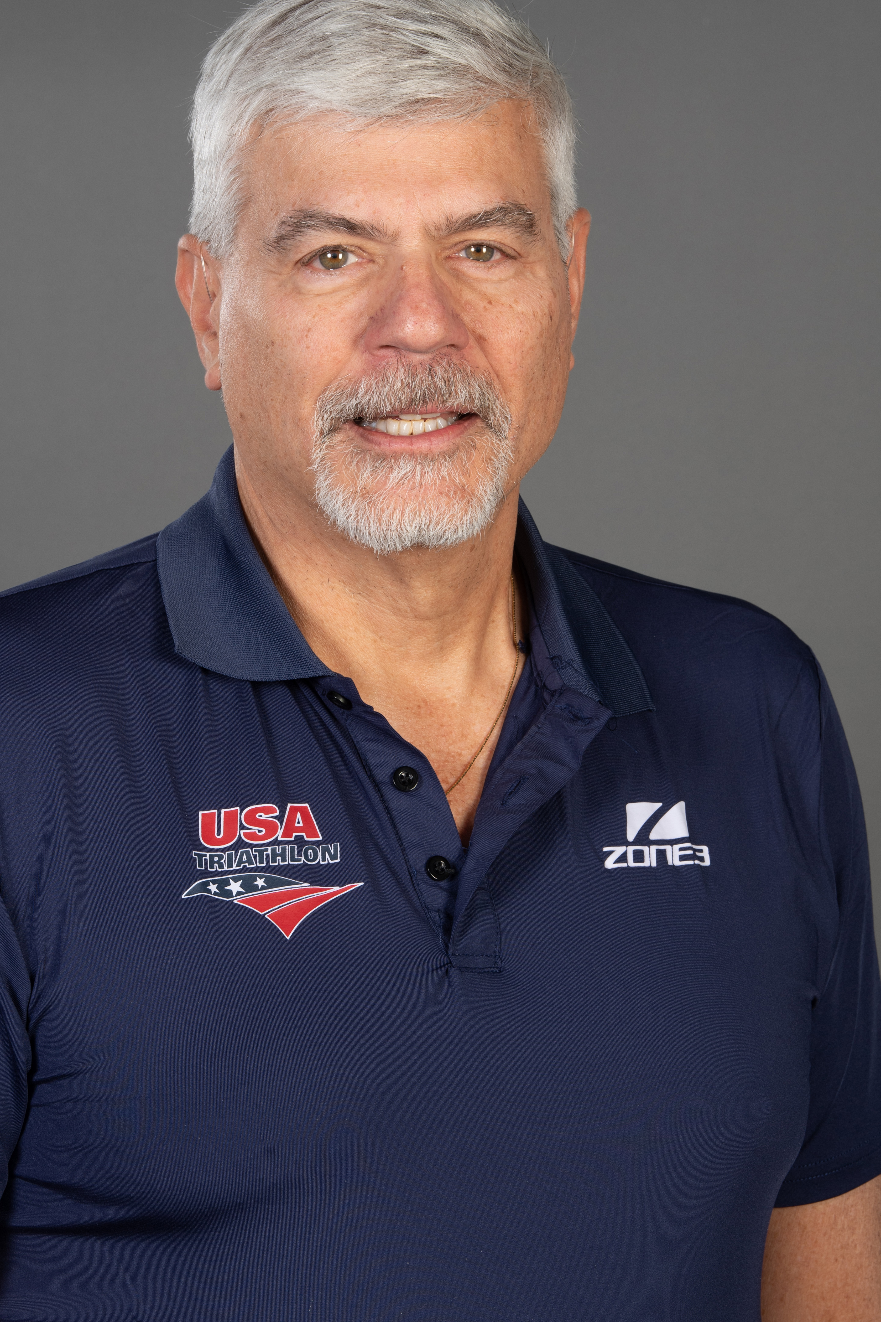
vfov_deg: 15.2
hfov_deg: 10.2
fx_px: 4955
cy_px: 626
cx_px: 407
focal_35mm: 135
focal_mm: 122
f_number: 13
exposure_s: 1/160
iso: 200
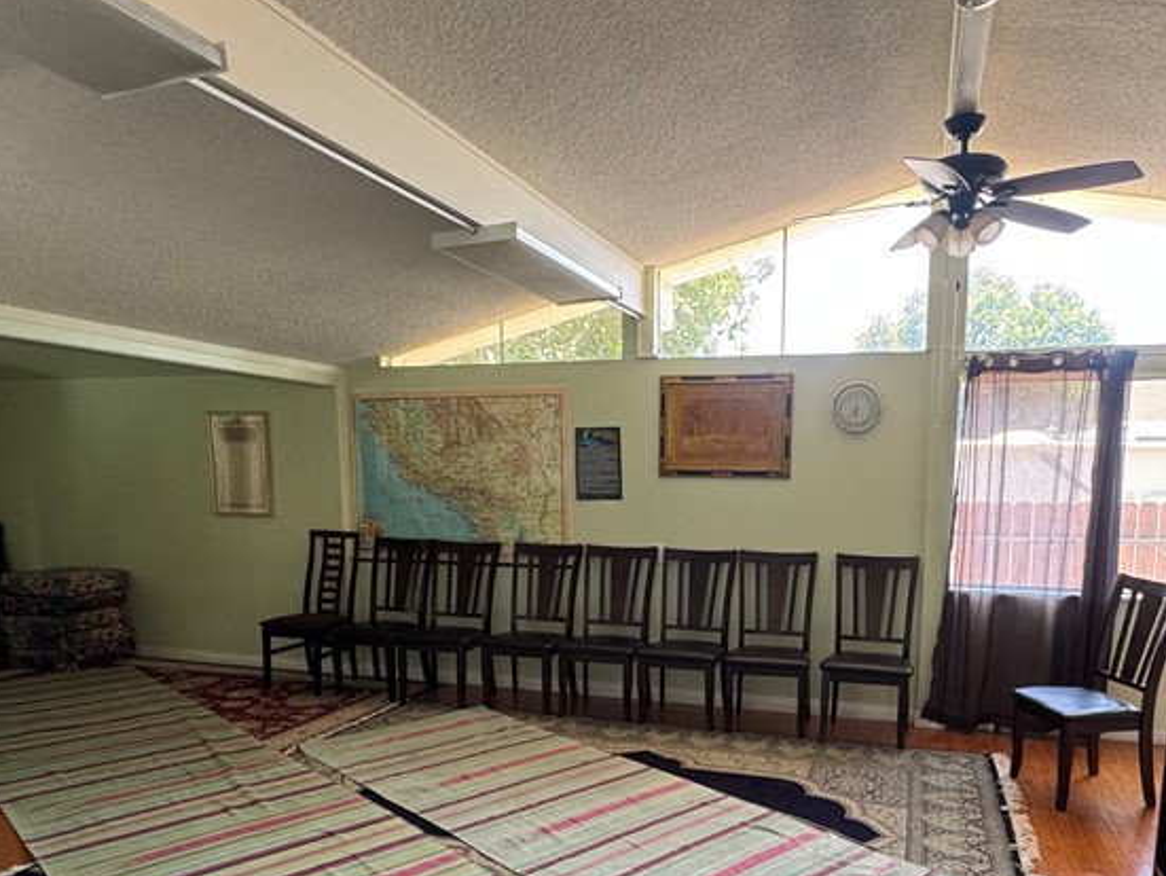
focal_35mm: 26
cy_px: 597
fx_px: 876
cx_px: 660
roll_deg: -1.5
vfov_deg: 51.9
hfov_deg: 67.0
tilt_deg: -7.6
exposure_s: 1/99
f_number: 2.2
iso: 160
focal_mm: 2.22
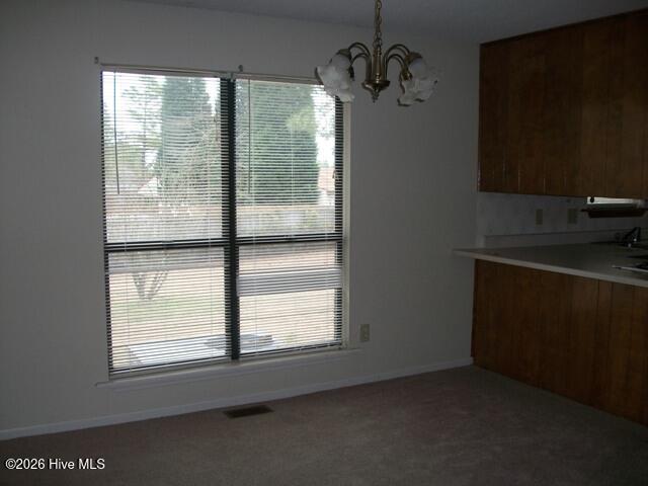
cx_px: 324
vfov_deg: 44.2
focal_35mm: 32
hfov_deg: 56.8
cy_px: 243
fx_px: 599
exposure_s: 1/60
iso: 80
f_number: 2.9
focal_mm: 5.7
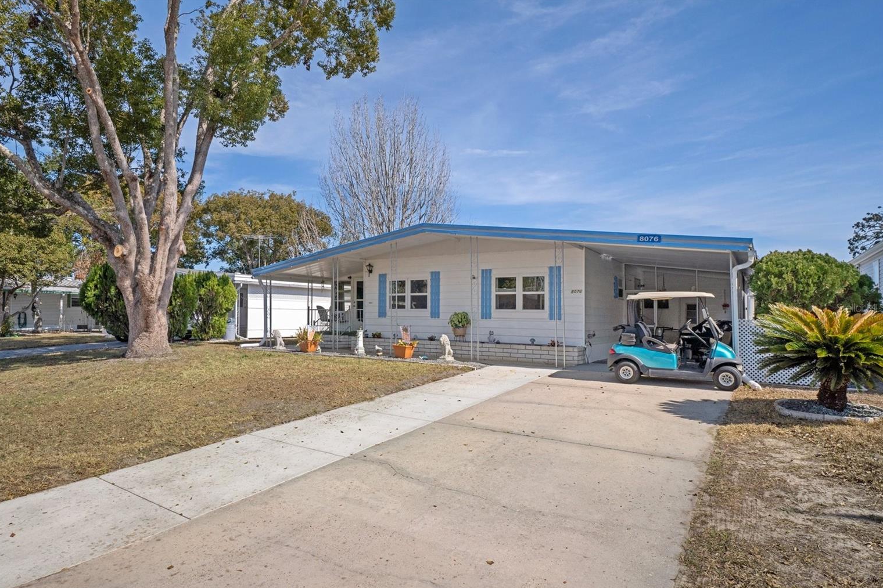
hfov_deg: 82.5
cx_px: 423
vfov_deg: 60.6
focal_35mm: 21
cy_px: 308
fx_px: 503
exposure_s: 1/320
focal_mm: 13
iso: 320
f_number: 8
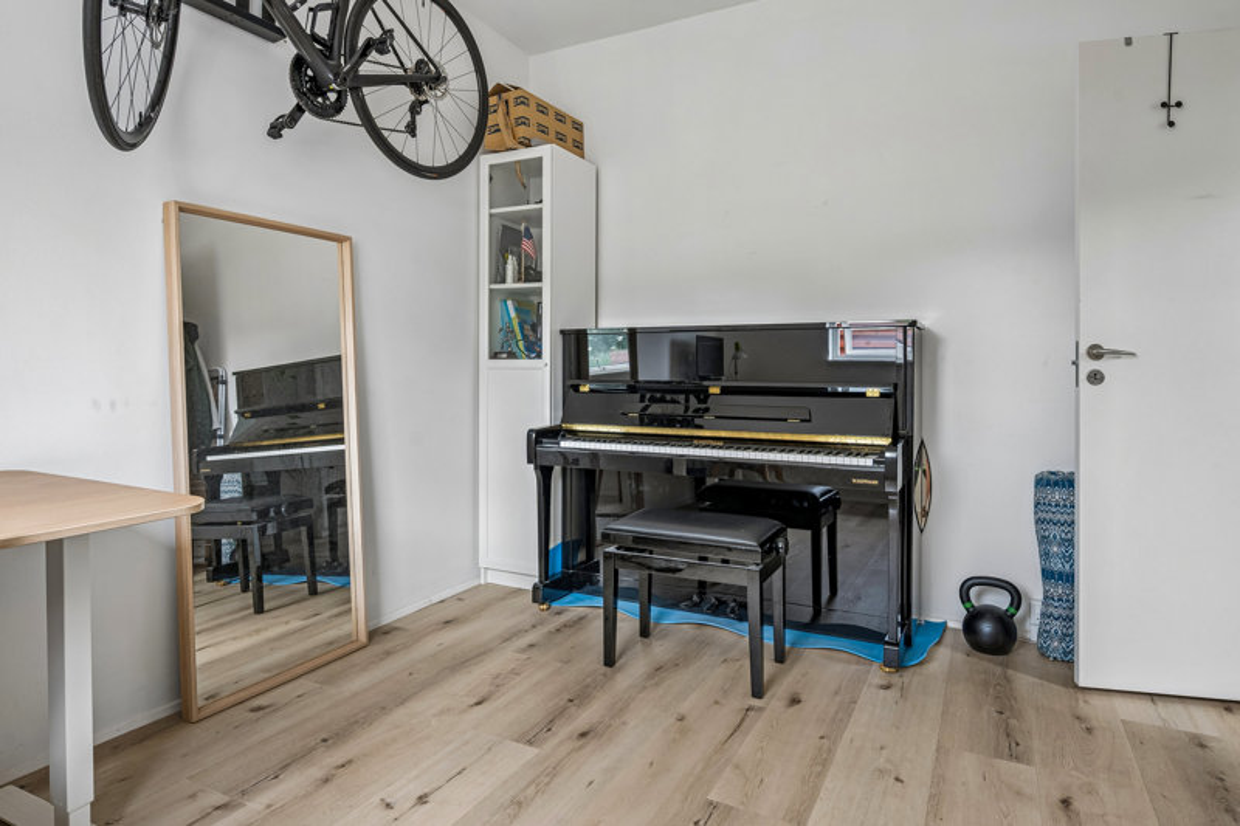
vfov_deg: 63.2
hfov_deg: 85.4
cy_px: 413
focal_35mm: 20
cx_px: 620
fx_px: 671
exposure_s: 1/20
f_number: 6.3
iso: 400
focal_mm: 19.5
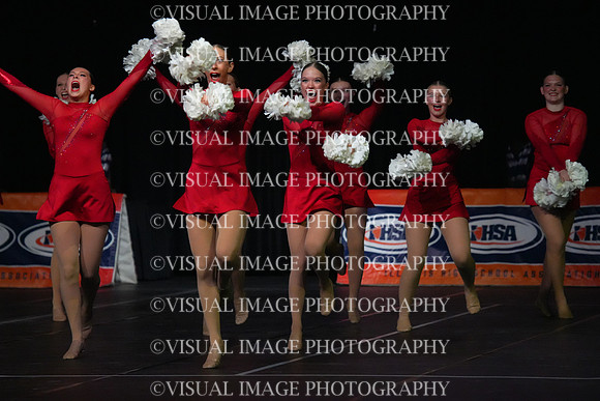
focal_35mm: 220
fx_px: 3667
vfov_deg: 6.2
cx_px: 300
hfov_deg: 9.4
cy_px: 200
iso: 12800
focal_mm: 220
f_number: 5
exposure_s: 1/1000
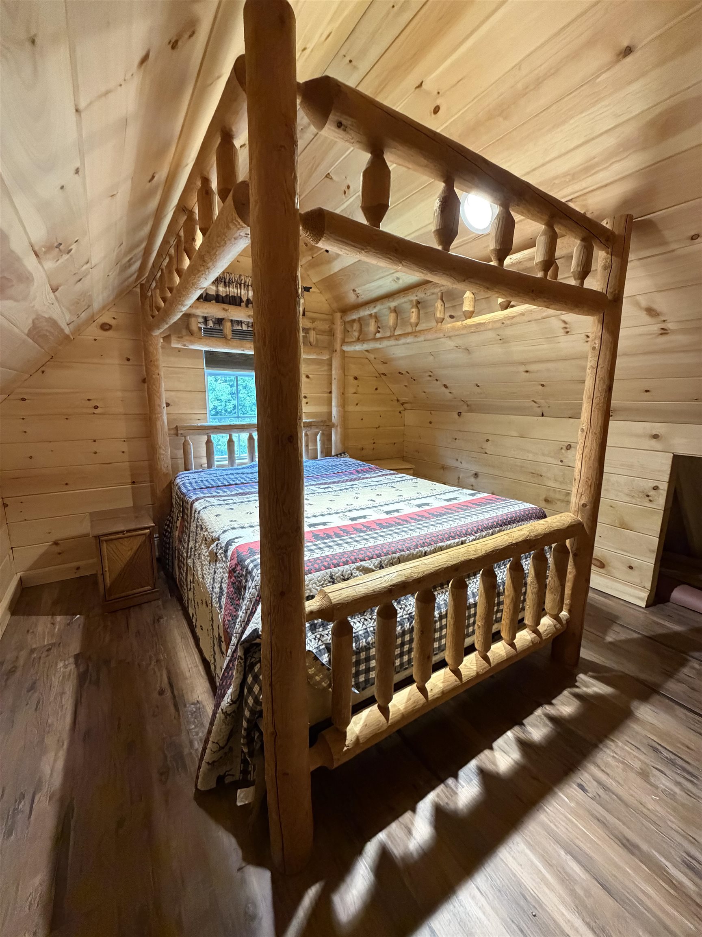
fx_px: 379
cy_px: 468
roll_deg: -0.7
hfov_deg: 85.7
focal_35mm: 14
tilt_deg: -10.9
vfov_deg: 102.1
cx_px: 351
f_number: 2.2
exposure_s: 1/60
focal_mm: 2.22
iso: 800
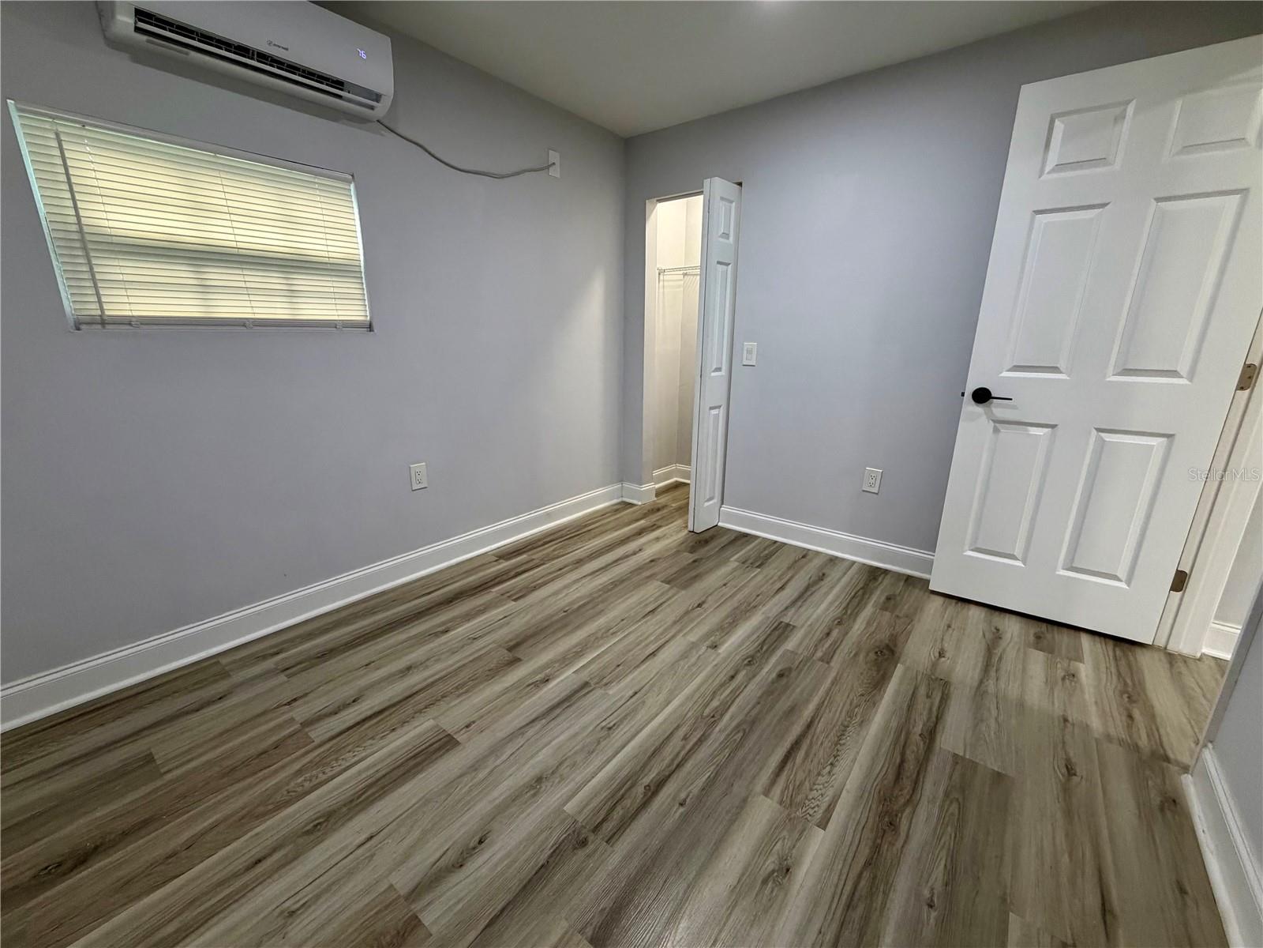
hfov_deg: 102.1
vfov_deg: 85.7
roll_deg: -0.6
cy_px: 474
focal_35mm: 14
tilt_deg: -15.9
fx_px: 511
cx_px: 632
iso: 320
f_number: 2.2
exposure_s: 1/120
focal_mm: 2.22
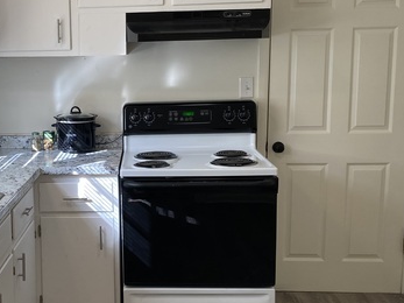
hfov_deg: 37.1
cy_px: 155
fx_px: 583
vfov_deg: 29.1
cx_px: 93
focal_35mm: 50
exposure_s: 1/120
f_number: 1.8
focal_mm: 4.25
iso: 64
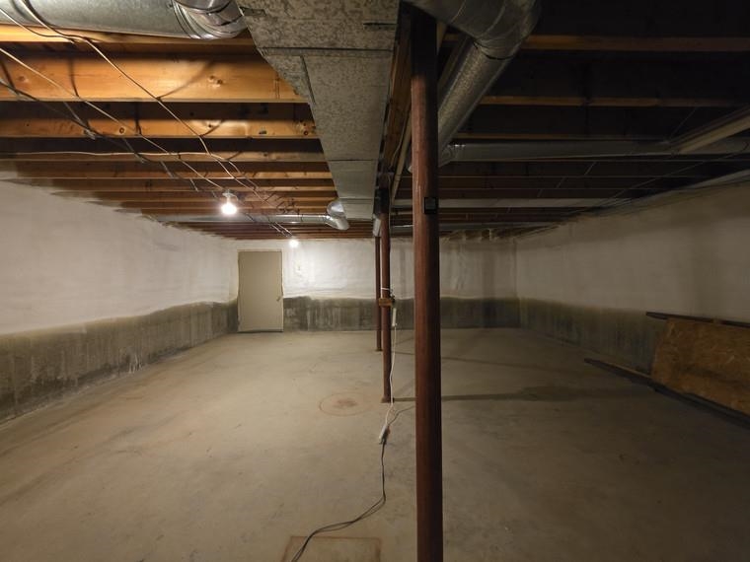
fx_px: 282
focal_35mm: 13
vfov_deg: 89.9
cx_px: 375
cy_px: 281
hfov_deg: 106.2
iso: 800
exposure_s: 1/40
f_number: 1.9
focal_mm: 2.2
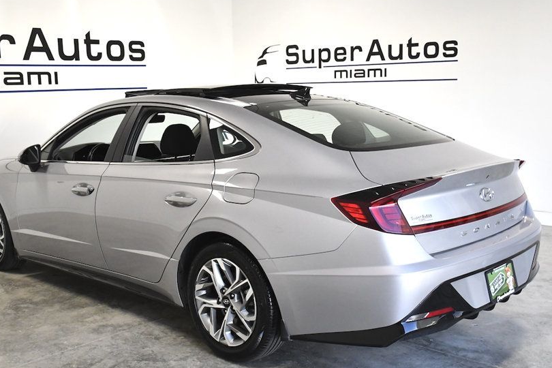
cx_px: 256
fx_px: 659
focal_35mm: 43
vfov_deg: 31.2
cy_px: 190
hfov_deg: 45.4
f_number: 3.8
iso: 2500
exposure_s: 1/1600
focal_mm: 23
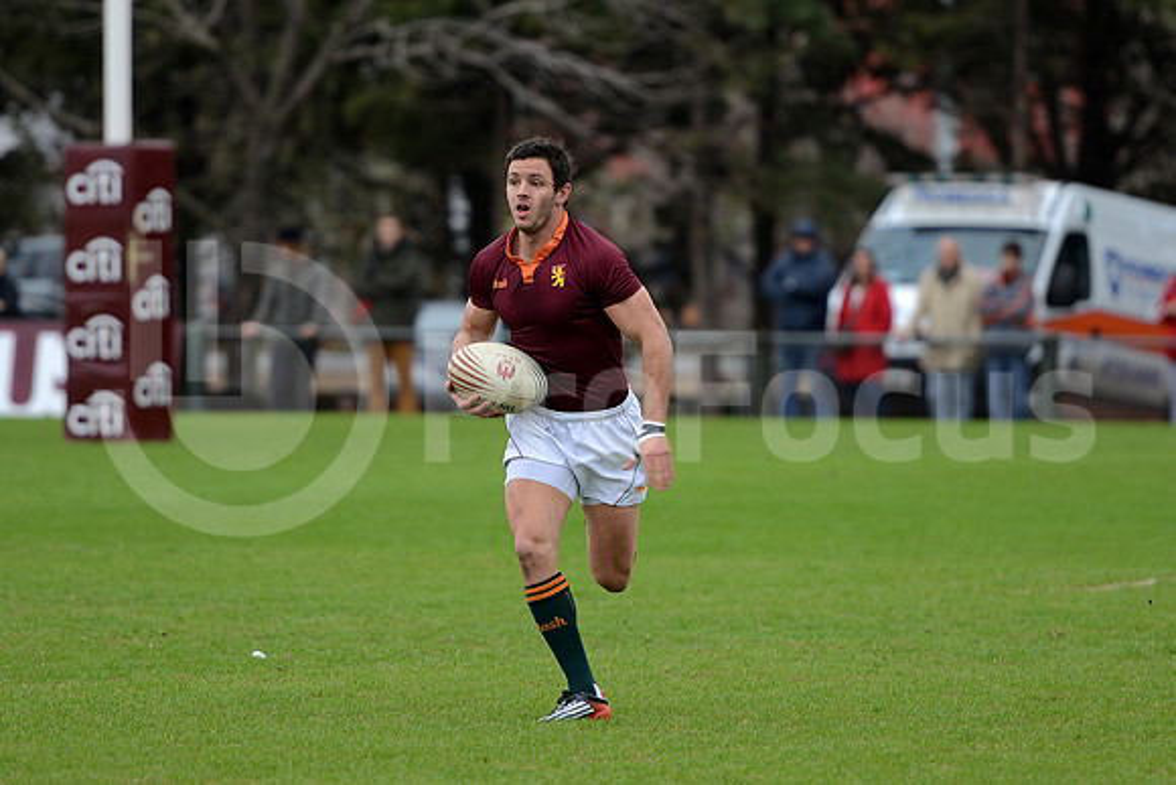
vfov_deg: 7.0
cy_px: 392
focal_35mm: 195
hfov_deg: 10.5
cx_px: 588
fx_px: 6371
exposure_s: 1/500
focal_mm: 195
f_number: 2.8
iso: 400
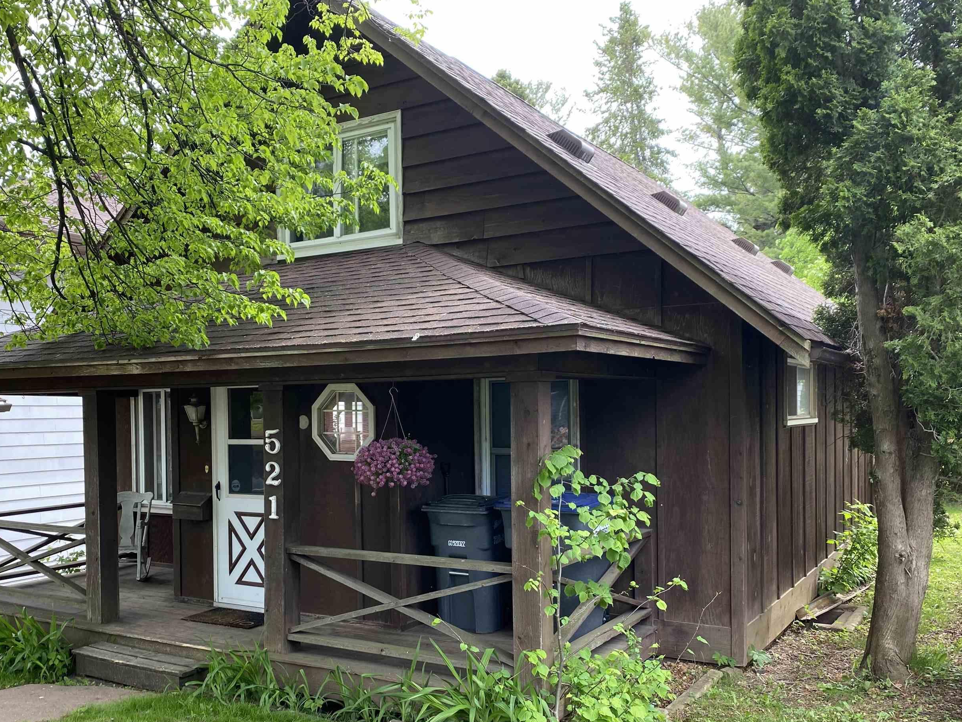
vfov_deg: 42.6
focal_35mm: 33
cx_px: 397
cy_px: 450
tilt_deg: -3.4
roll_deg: +2.8
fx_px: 917
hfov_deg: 55.0
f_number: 1.8
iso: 32
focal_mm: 4.25
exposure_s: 1/147
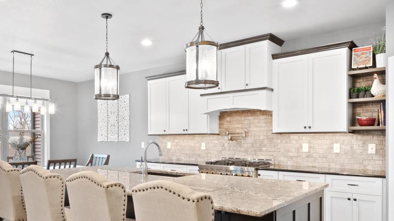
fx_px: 313
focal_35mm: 30
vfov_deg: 38.6
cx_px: 161
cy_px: 144
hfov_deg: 63.8
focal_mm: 10
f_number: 10
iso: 400
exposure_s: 1.3
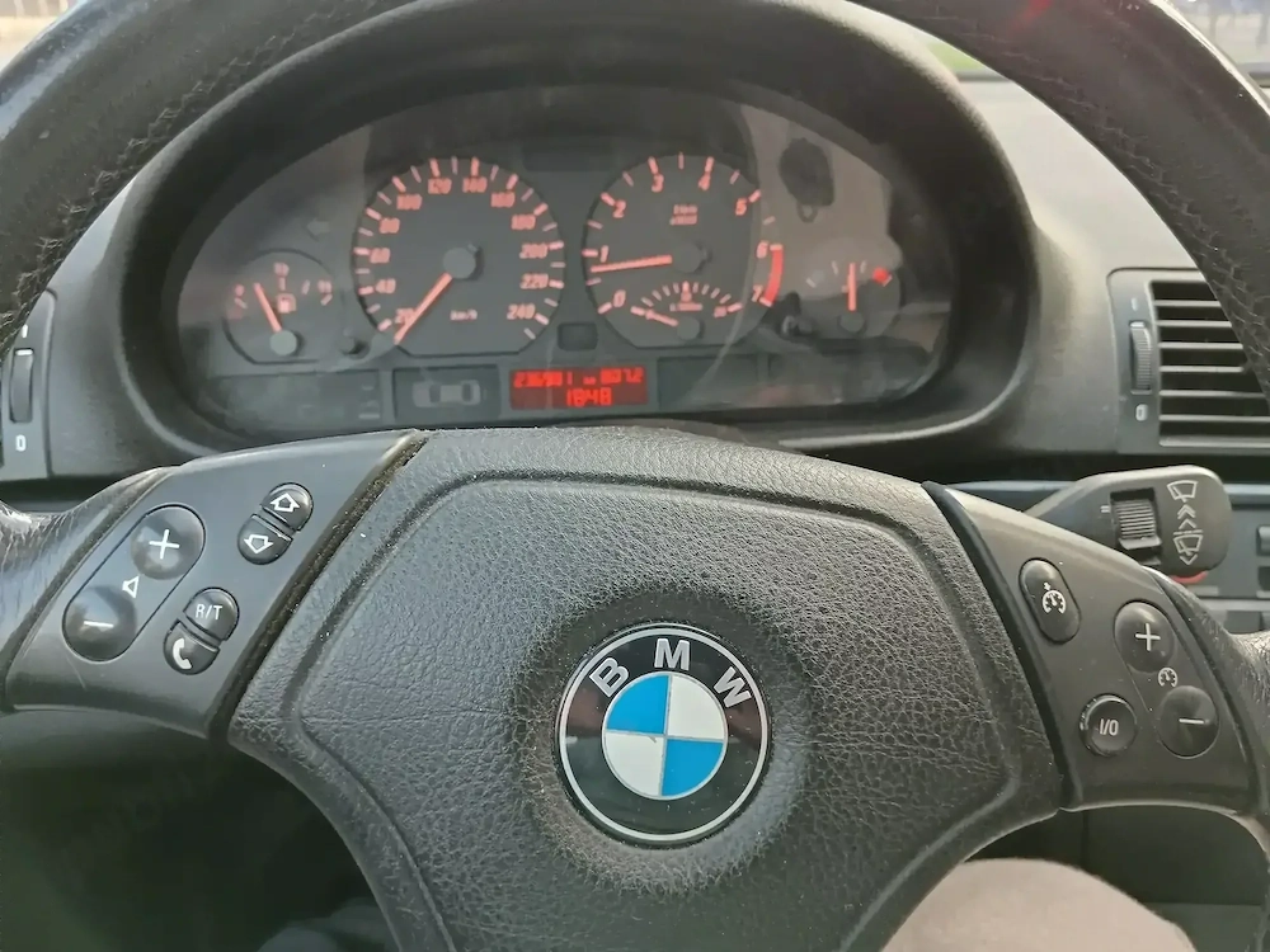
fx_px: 991
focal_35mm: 27
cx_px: 635
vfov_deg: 51.4
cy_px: 476
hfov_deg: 65.3
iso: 1126
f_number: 1.9
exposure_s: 1/25
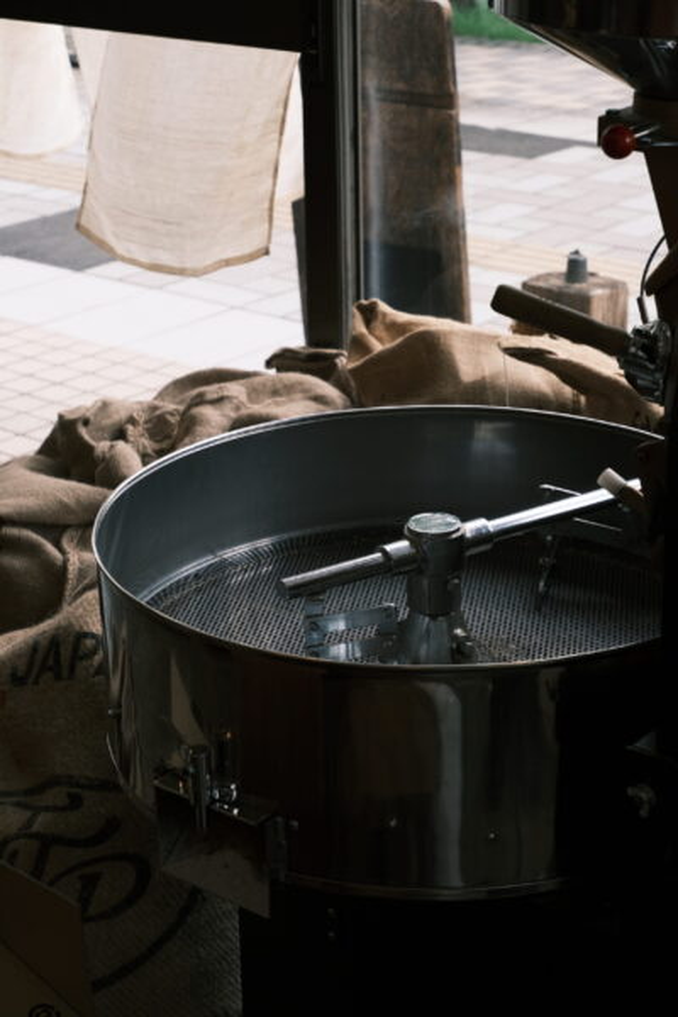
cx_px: 339
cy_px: 508
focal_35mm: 68
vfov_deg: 29.7
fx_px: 1921
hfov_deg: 20.0
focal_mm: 45
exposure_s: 1/180
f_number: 5.6
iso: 320
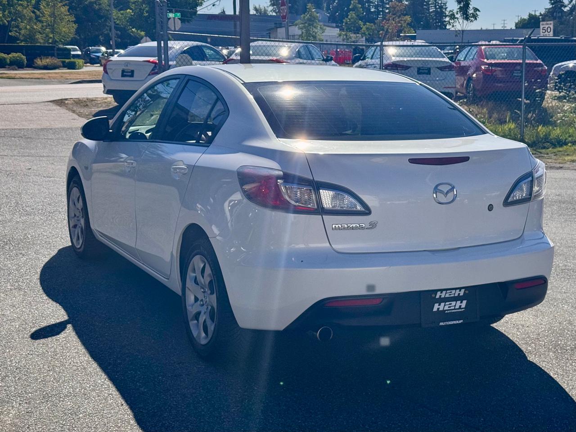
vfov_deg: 30.3
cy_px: 216
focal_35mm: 48
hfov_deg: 39.7
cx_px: 288
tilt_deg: -8.7
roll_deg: +0.5
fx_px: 799
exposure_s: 1/6410
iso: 64
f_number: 1.78
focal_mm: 6.76
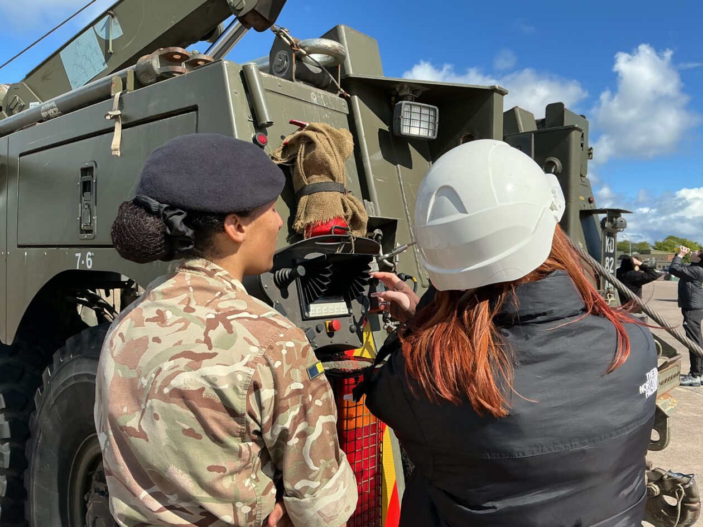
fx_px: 589
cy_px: 264
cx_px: 352
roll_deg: -1.4
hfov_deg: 61.7
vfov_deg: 48.2
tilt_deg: +0.6
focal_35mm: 29
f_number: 1.8
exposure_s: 1/1675
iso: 25
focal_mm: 3
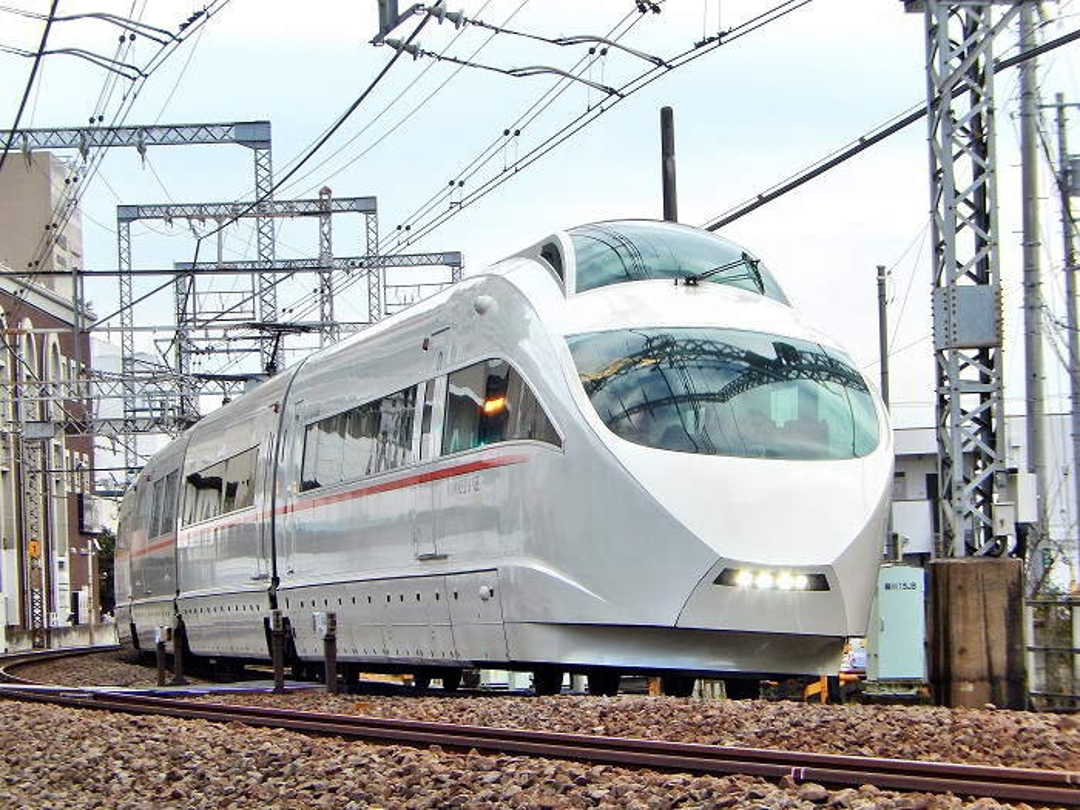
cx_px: 540
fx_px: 4586
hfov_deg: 13.4
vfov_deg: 10.1
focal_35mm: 147
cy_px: 405
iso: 125
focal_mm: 26.4
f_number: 5.6
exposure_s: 1/320
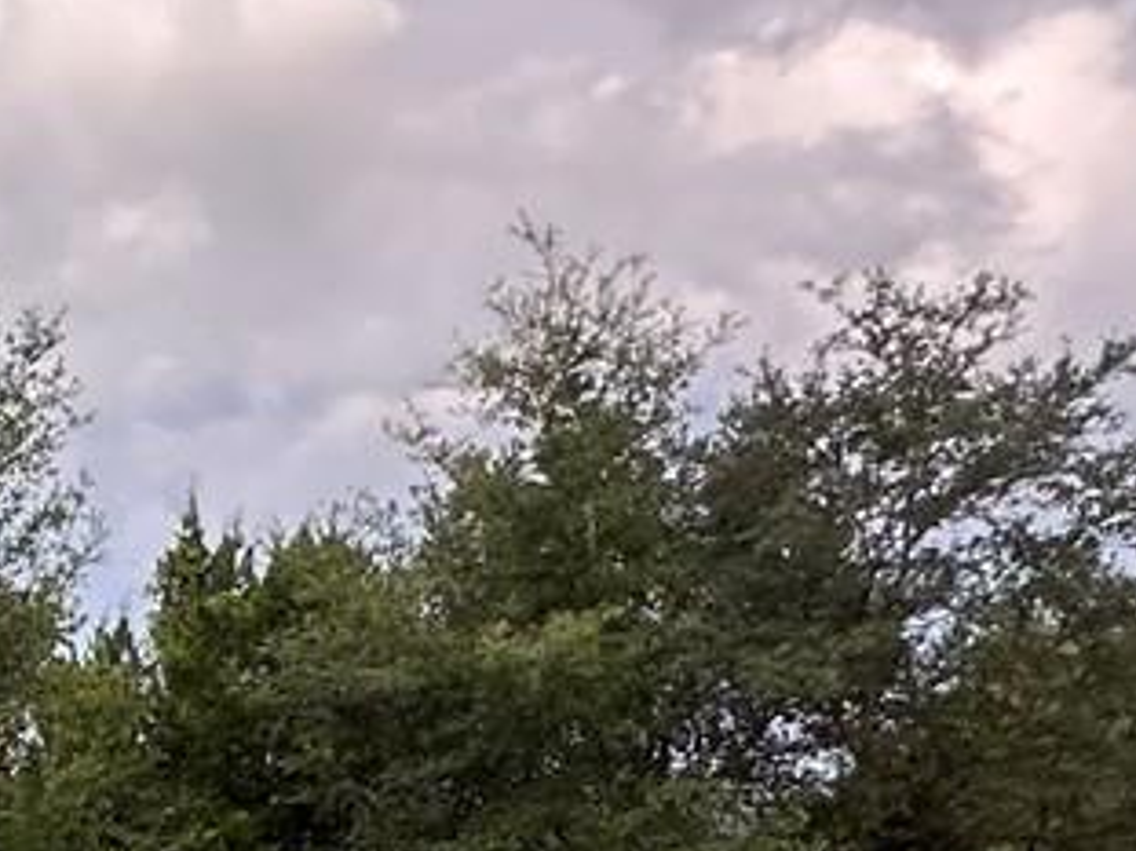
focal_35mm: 72
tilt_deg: +1.4
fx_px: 2362
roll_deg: +0.6
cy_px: 1216
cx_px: -804
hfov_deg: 20.6
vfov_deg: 18.5
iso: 80
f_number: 2.2
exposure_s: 1/99
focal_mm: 2.22
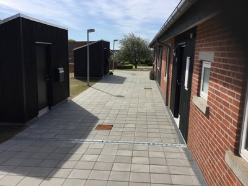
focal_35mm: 31
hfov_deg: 58.4
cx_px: 124
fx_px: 222
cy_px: 93
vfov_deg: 45.4
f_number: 2.4
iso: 25
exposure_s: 1/1812
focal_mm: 3.3
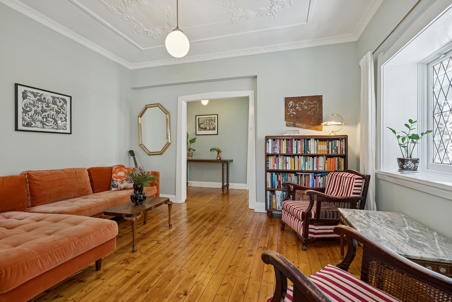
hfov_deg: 96.7
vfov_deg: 73.8
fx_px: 201
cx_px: 226
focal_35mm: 16
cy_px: 151
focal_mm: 16
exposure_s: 1/8
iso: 400
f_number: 10
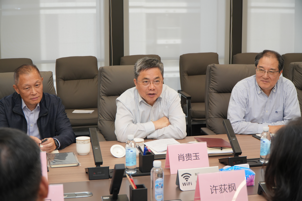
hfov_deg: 36.9
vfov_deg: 25.1
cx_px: 151
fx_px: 453
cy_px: 100
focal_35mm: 54
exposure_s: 1/100
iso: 400
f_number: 4.5
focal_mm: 36
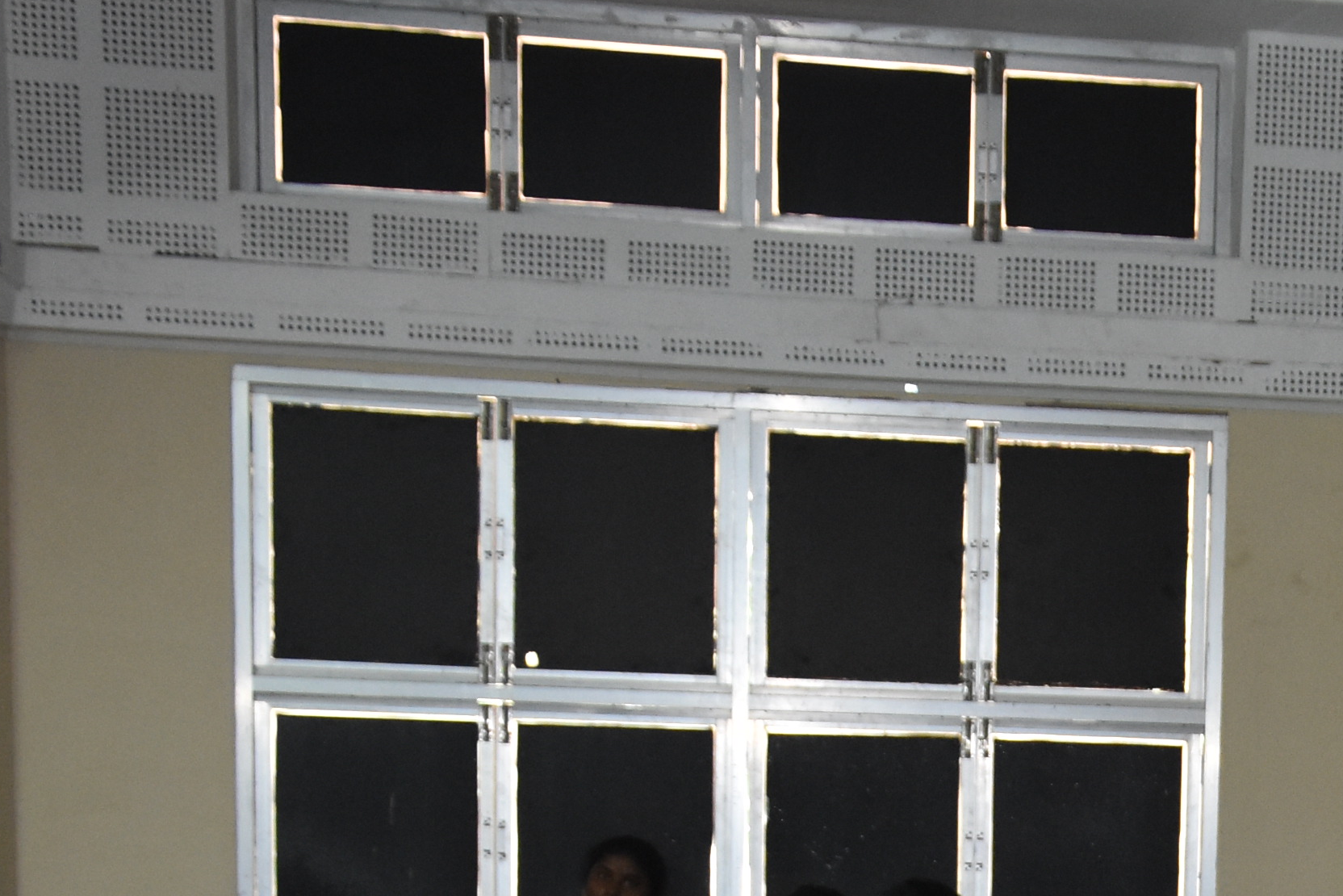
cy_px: 1209
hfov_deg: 19.3
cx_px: 1479
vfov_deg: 13.0
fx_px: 3781
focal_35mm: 101
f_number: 4
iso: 1800
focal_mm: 25
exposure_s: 1/60
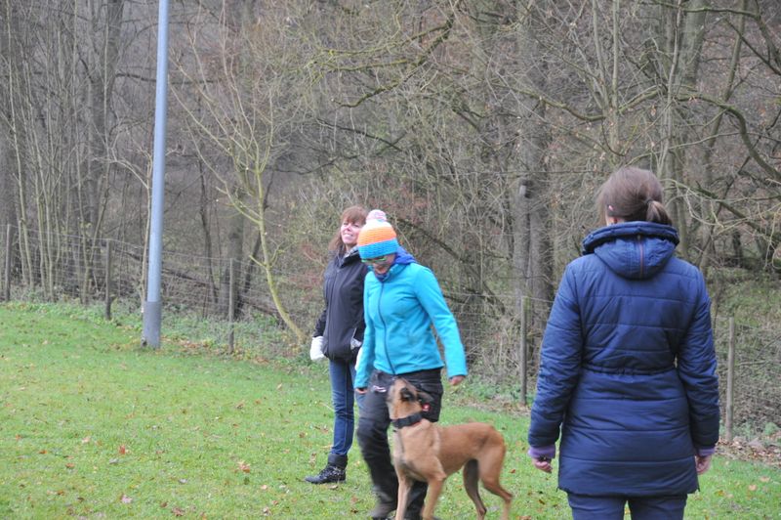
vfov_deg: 14.7
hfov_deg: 21.9
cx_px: 390
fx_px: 2016
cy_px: 260
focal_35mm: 93
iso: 400
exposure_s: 1/80
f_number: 6.3
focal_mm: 62
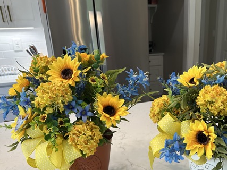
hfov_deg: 50.3
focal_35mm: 36
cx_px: 155
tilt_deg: -21.1
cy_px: 121
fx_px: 236
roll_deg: +1.0
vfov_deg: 38.9
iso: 160
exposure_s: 1/120
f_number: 1.78
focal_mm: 6.86
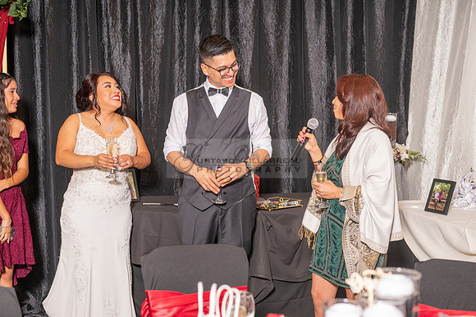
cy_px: 158
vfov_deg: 21.9
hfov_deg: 32.4
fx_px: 820
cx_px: 238
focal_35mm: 62
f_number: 4.5
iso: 800
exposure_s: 1/200
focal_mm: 62
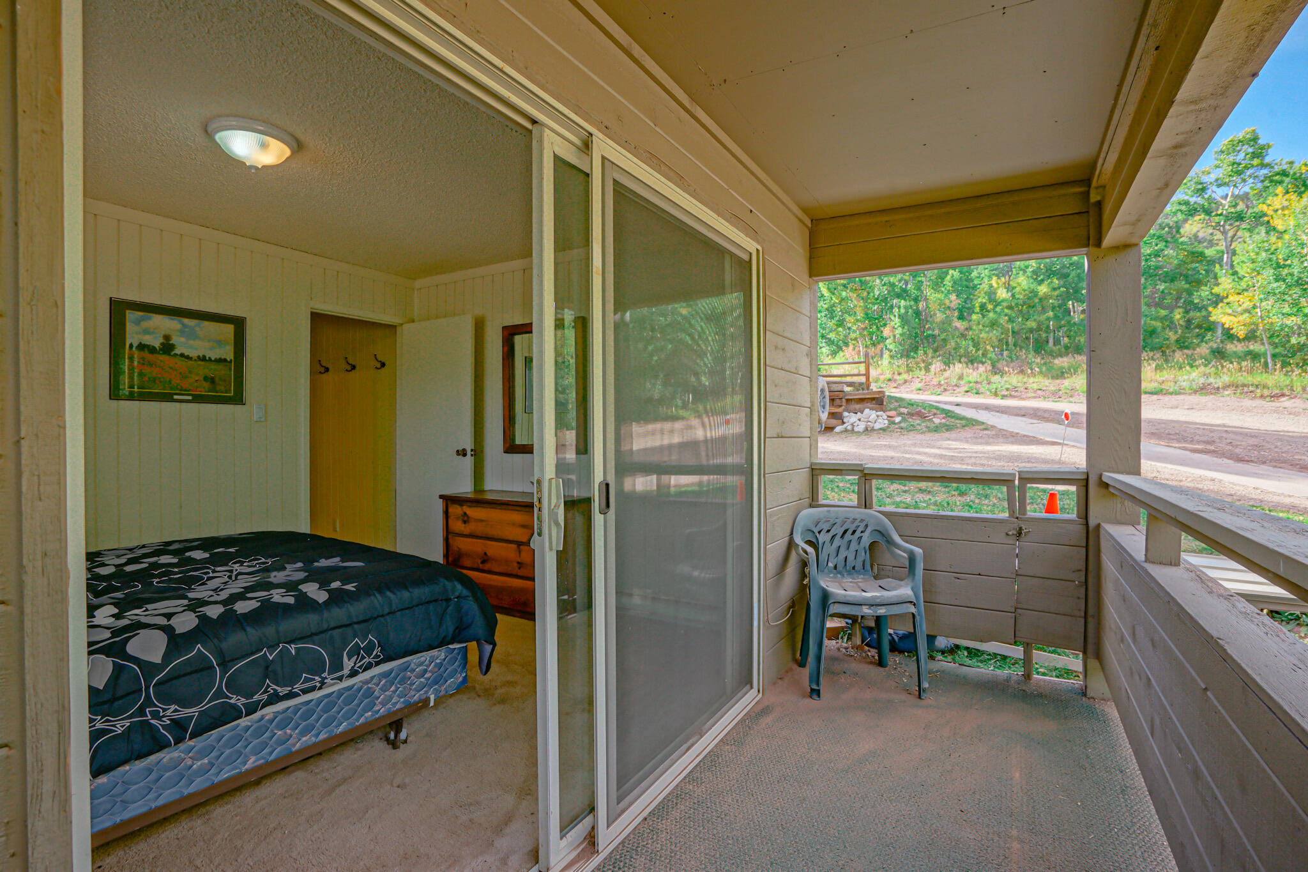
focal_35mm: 16
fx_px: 581
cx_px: 654
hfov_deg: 96.7
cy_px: 436
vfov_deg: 73.7
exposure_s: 1/80
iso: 400
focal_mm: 16
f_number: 9
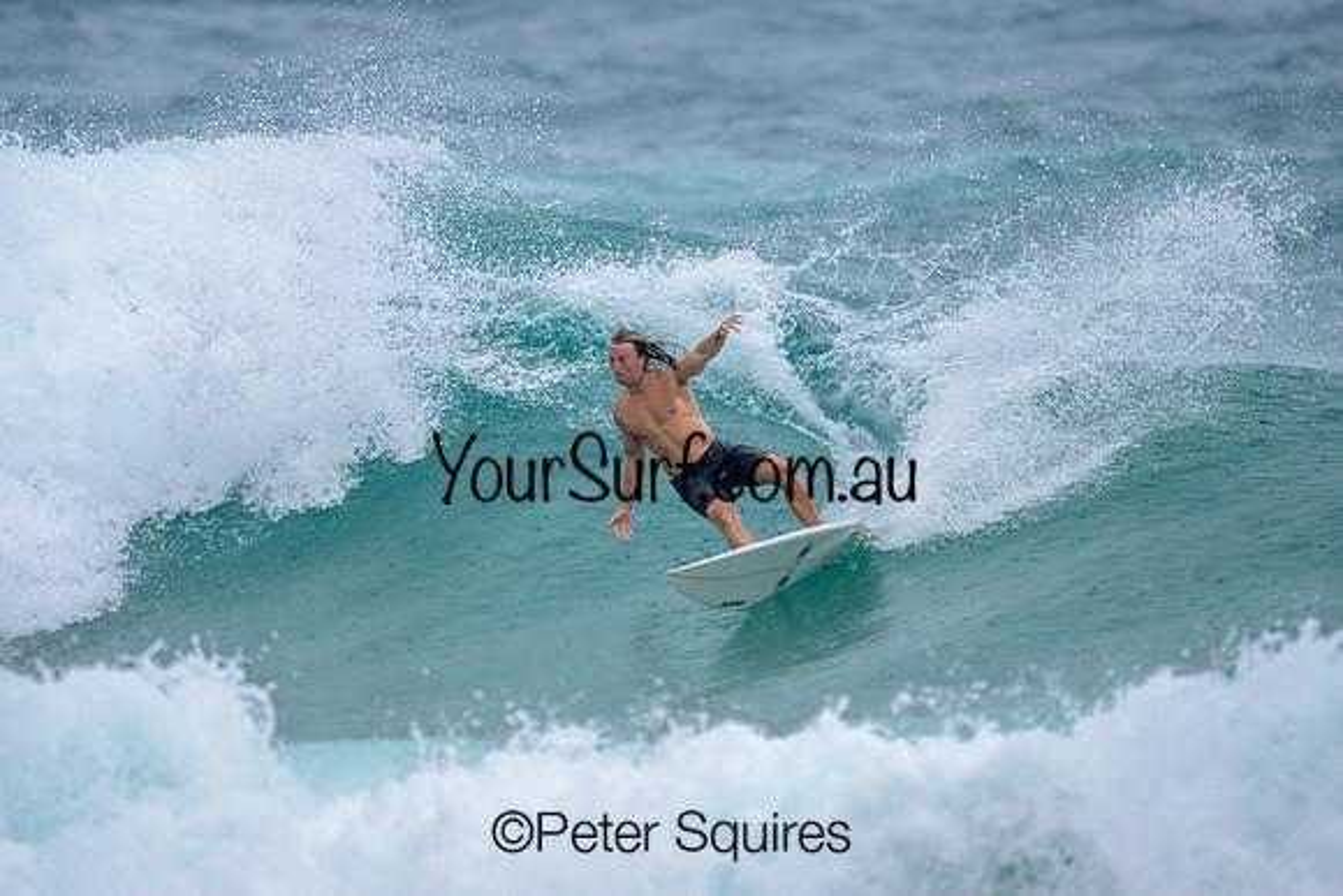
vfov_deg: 1.3
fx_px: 41044
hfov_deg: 1.9
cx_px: 697
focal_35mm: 1100
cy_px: 349
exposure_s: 1/2000
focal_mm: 800
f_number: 6.3
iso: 500
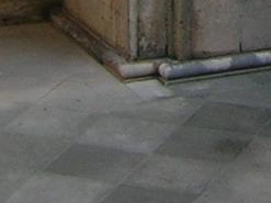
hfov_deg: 7.4
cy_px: -306
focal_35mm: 264
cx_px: 369
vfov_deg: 5.4
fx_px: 2066
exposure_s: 1/111
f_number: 2.9
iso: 50
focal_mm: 5.7
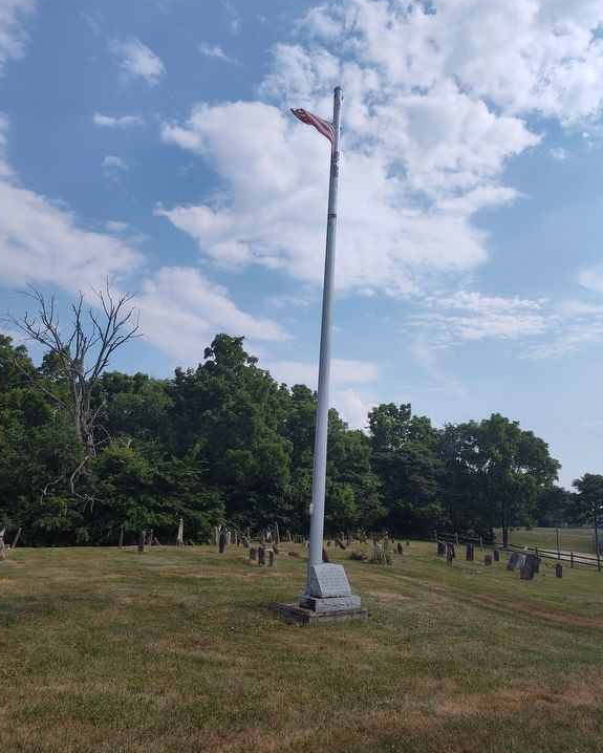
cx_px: 306
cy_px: 359
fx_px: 557
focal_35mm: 25
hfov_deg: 56.8
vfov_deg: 68.0
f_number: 1.8
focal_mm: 5.56
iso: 100
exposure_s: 1/2644
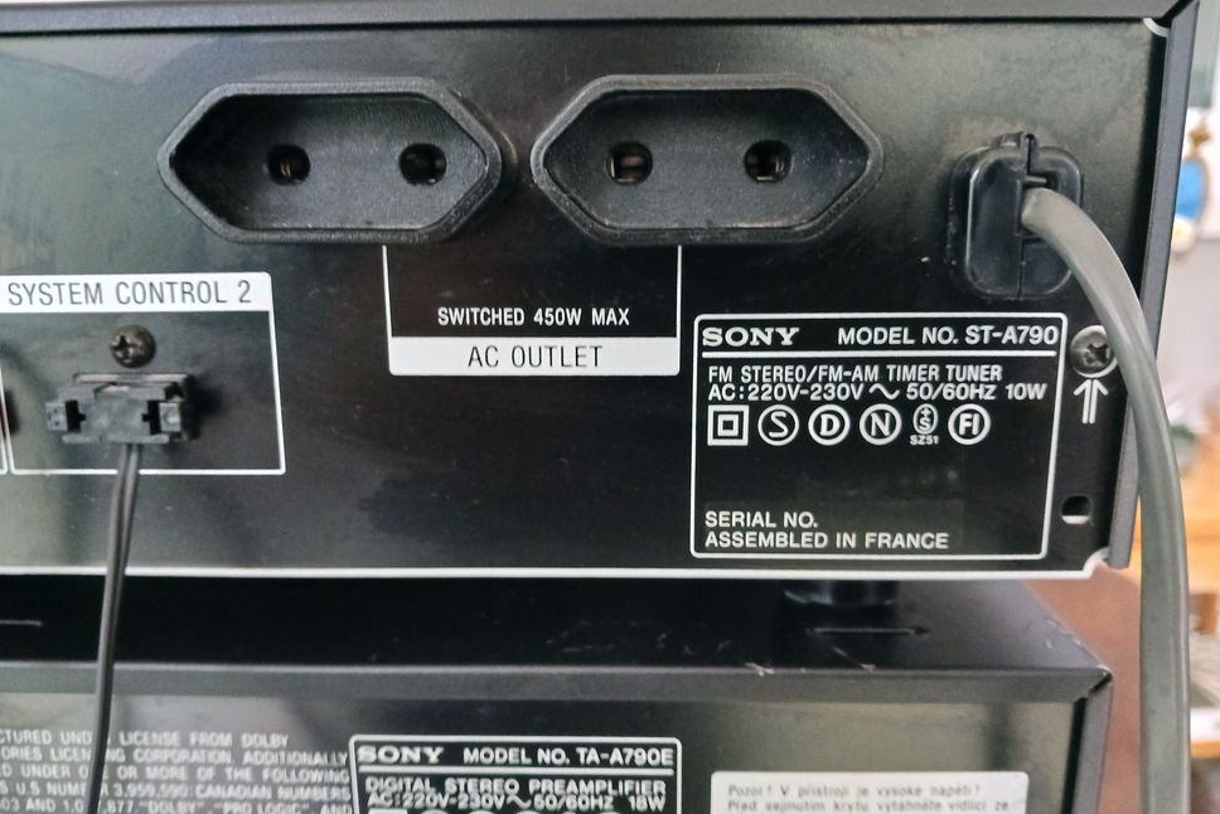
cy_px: 446
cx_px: 607
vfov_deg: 44.9
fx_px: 983
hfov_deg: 63.6
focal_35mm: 29
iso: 1000
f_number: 1.8
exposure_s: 1/17
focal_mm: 4
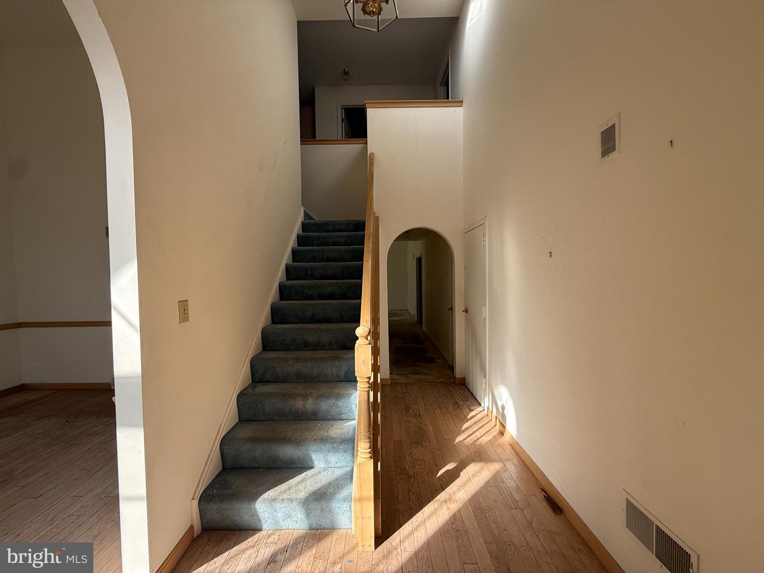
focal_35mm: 14
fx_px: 309
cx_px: 382
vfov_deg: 85.7
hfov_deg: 102.1
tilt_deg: -0.1
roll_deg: +1.3
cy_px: 286
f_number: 2.2
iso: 64
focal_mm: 2.22
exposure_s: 1/225
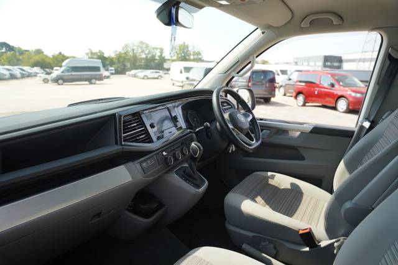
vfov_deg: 53.1
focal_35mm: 24
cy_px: 132
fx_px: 265
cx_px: 199
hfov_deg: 73.8
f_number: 4.5
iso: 100
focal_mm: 24
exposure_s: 1/80
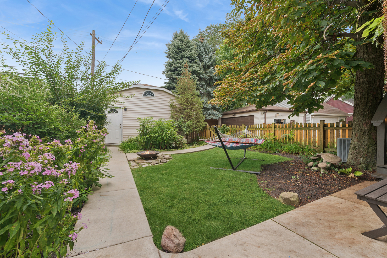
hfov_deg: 100.4
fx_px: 161
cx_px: 194
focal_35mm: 15
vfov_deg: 77.4
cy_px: 129
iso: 200
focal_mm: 15
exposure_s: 1/60
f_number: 8
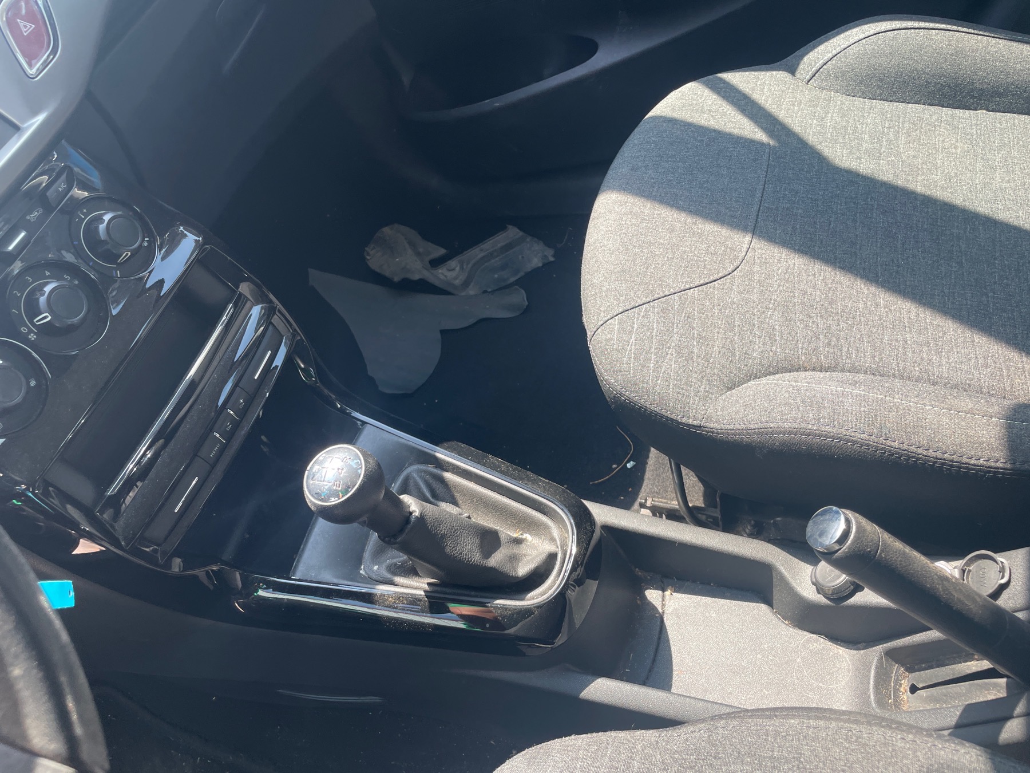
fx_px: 774
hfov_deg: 67.3
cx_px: 515
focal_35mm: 26
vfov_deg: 53.1
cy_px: 386
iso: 32
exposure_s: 1/238
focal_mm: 4.2
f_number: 1.6
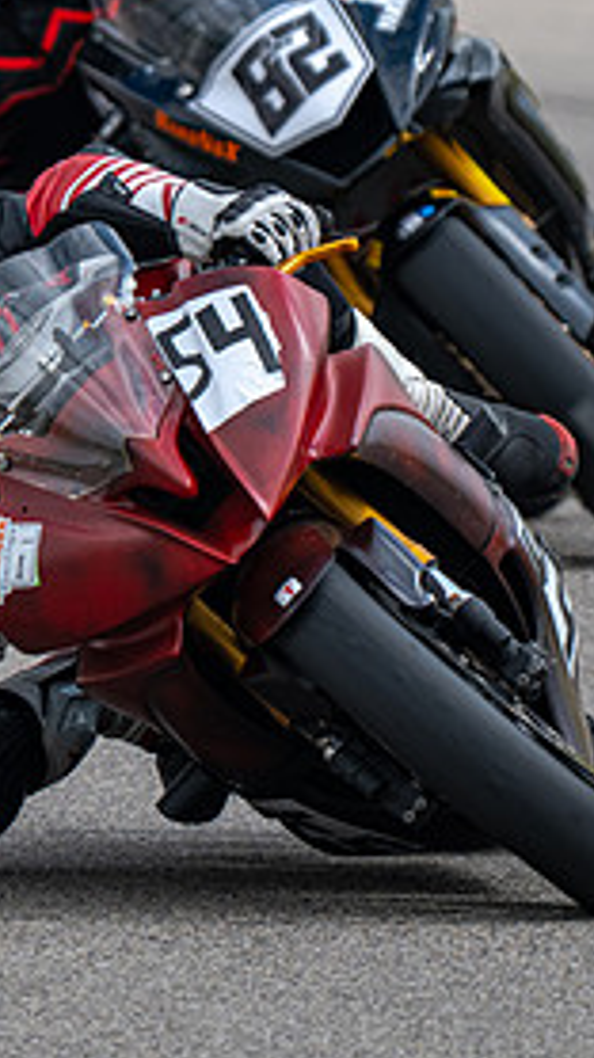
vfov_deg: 1.2
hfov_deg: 0.7
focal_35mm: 1745
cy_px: 409
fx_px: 48951
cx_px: -267
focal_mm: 600
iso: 250
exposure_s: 1/1250
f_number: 6.3
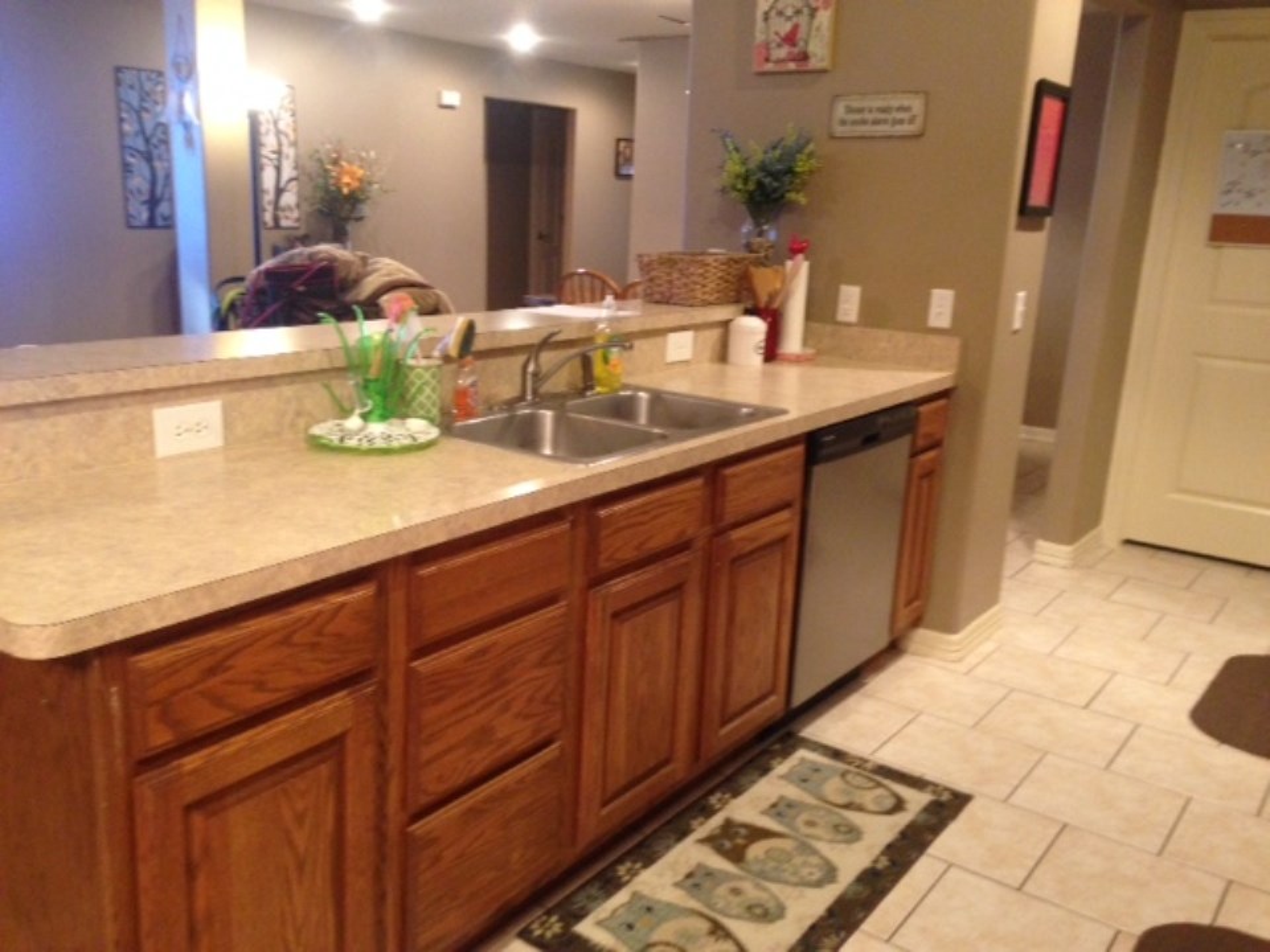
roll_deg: -1.1
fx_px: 1211
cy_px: 476
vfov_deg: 42.9
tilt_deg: -14.4
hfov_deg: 55.4
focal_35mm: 33
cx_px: 635
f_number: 2.4
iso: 250
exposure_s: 1/20
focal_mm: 4.12
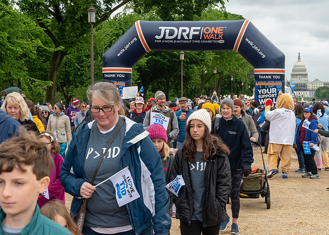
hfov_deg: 29.0
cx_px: 182
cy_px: 101
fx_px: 635
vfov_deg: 20.9
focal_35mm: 68
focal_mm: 38
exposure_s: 1/250
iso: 200
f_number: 9
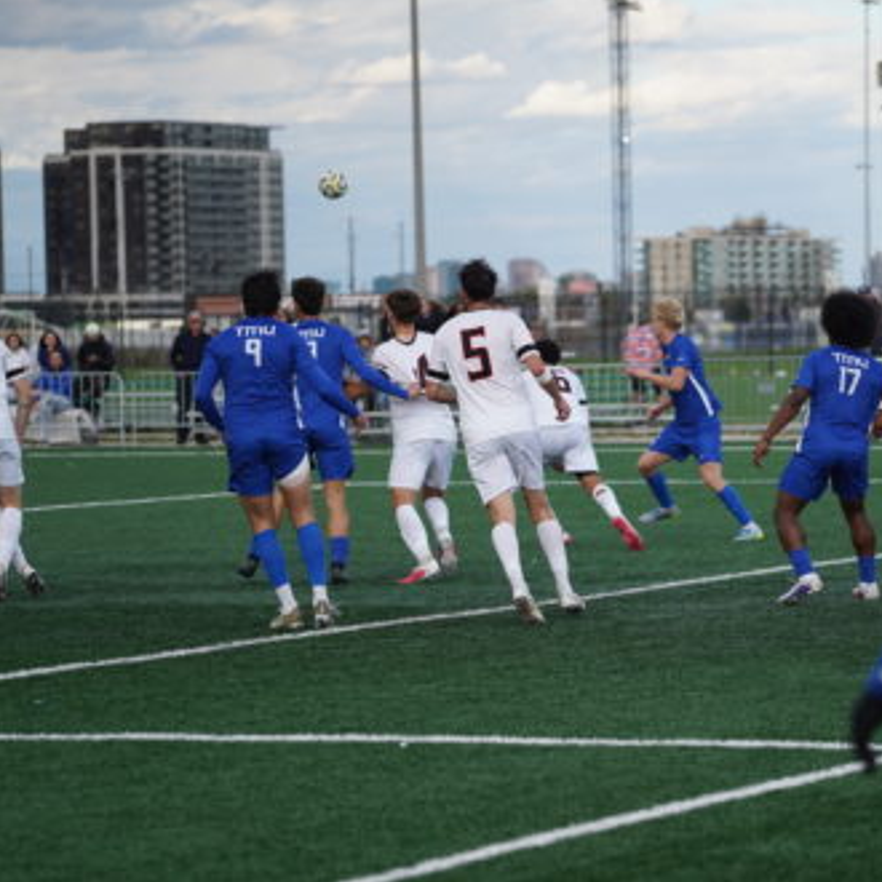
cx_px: 580
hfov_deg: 9.6
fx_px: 5275
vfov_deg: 9.6
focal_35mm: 183
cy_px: 440
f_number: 4
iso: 1600
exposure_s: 1/4000
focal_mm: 142
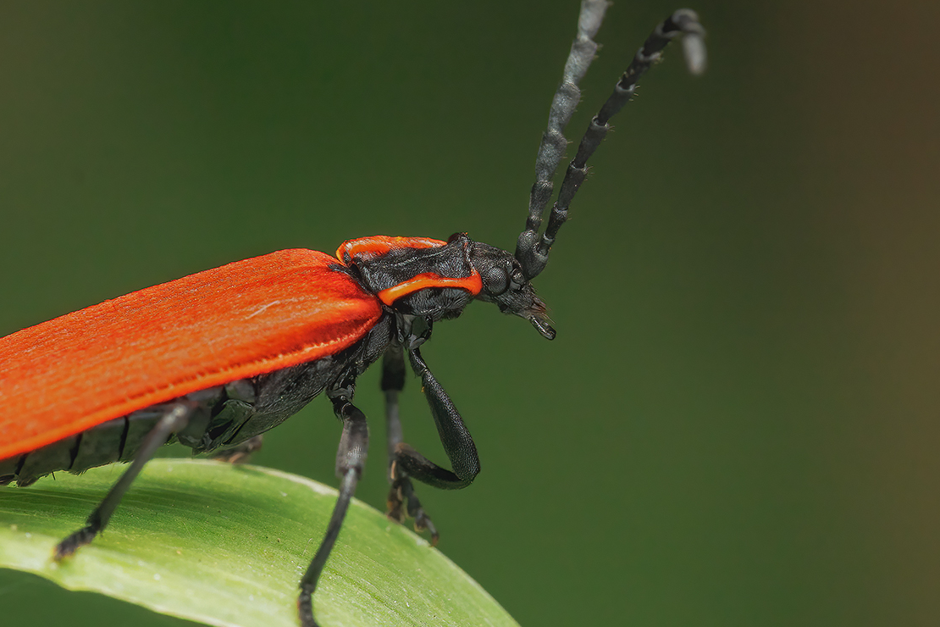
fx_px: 5718
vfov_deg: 6.3
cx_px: 367
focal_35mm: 219
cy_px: 357
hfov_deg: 9.4
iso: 200
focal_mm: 90
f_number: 10
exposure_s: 1/100
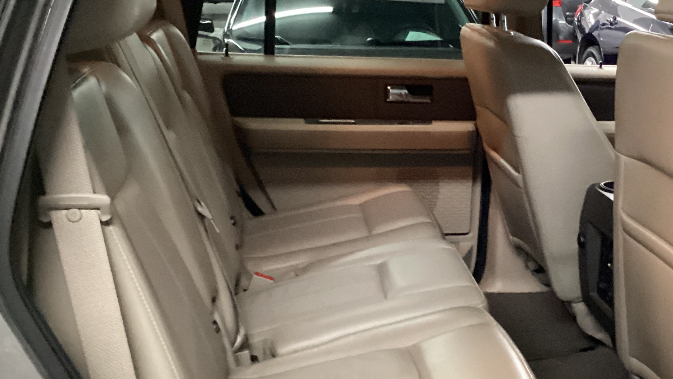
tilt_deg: -15.3
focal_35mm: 51
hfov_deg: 40.1
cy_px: 186
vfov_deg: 23.5
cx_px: 452
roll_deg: +0.0
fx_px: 910
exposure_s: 1/30
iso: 640
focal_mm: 3.3
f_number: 2.4
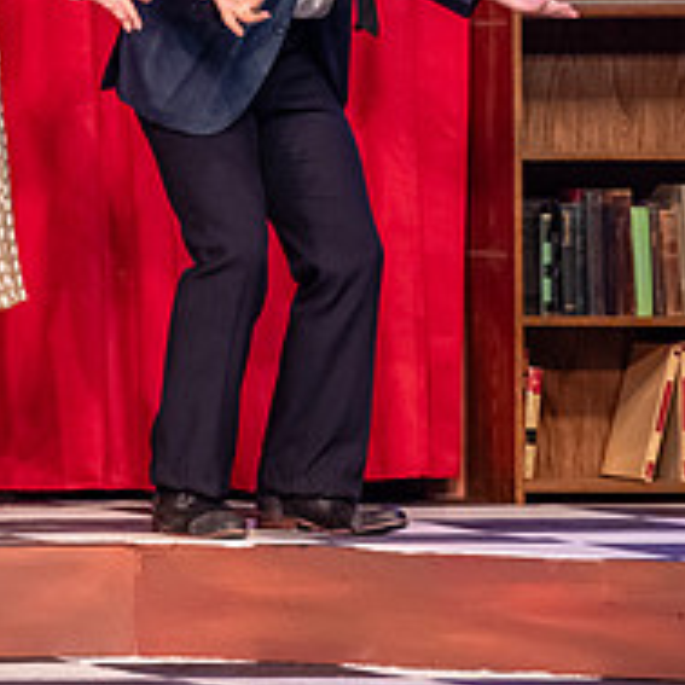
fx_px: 11105
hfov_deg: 3.5
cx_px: -91
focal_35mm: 496
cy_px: -2
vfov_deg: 3.5
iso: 3200
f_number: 3.2
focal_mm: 190
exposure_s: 1/200
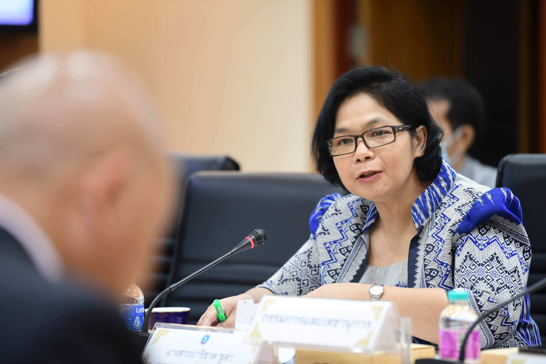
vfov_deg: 7.2
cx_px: 273
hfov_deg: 10.8
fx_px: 2881
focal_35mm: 190
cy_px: 182
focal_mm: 190
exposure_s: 1/160
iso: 1600
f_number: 2.8
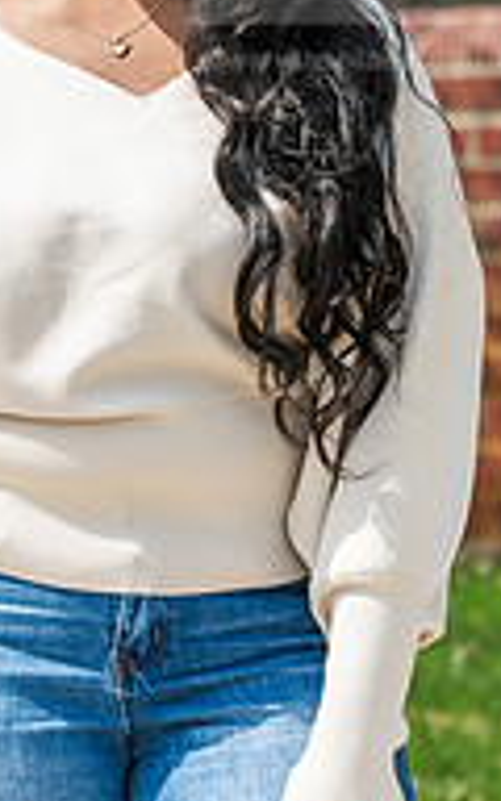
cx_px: 125
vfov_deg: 7.8
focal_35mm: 268
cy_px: 104
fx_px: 5855
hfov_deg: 4.9
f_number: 5
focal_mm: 112
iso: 200
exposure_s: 1/640
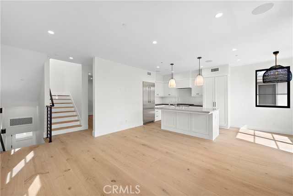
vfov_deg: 81.2
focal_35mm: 14
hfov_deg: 104.2
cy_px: 98
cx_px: 146
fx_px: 114
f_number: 7.1
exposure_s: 1/60
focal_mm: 14
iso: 125
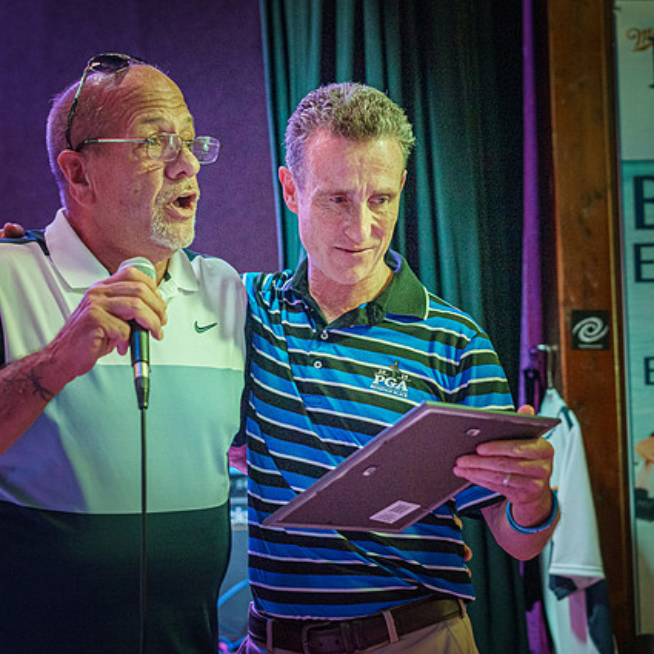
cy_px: 327
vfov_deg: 23.7
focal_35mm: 73
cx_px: 318
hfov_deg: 23.7
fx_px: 1560
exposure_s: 1/125
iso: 3200
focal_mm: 55
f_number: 2.8
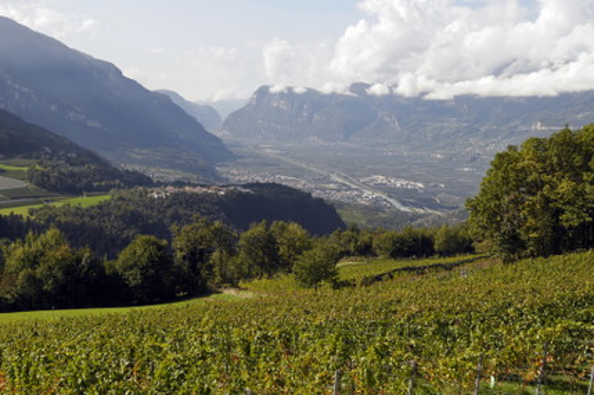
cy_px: 179
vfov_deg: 31.8
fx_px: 692
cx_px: 298
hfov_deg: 46.4
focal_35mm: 42
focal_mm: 24
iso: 200
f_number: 8
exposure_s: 1/250
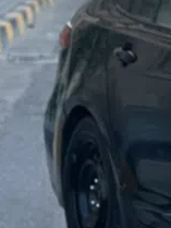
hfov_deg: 4.6
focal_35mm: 314
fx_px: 2066
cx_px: 451
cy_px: 155
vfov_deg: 6.3
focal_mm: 6.86
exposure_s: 1/2732
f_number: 1.78
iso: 100
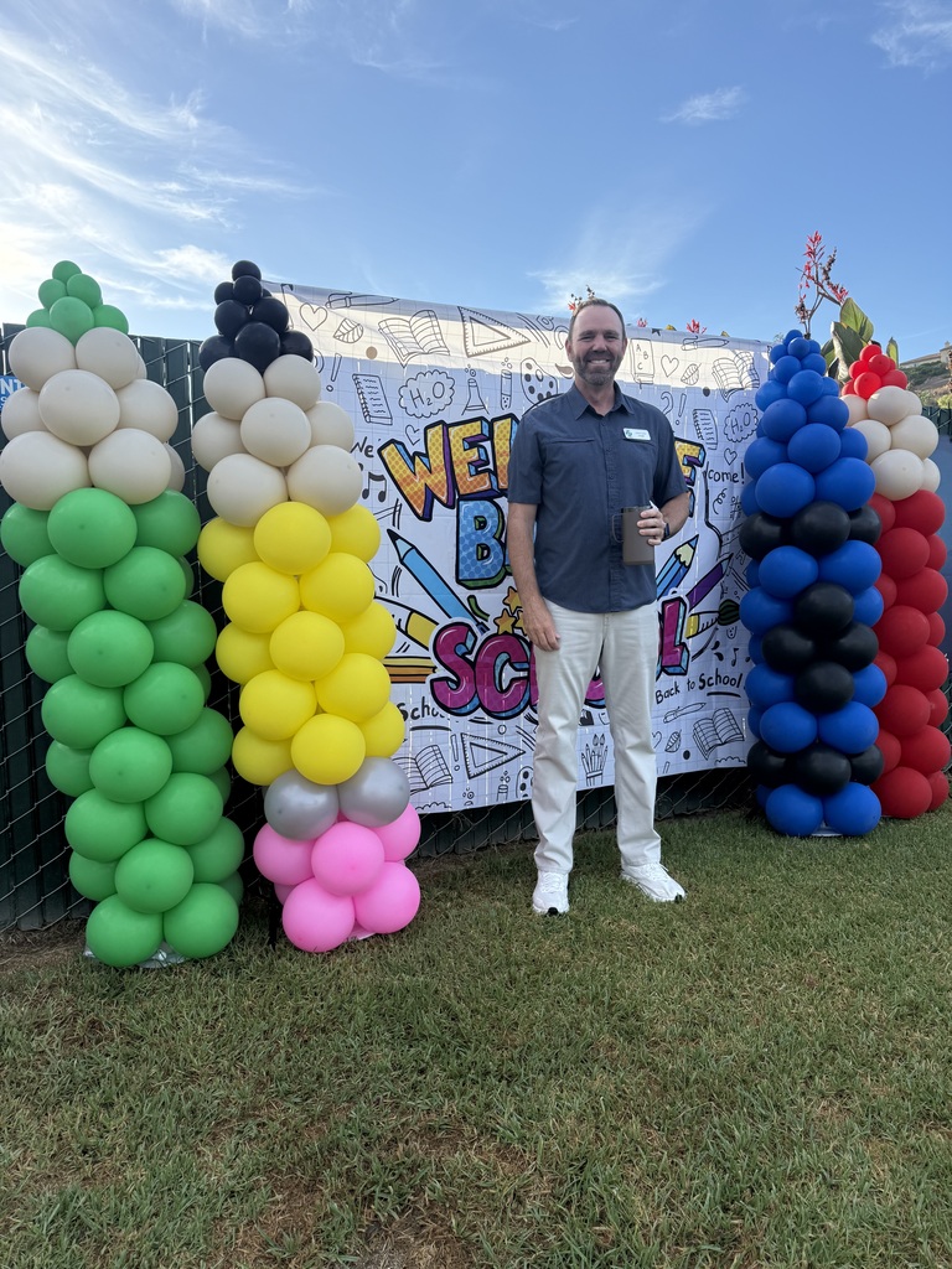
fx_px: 880
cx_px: 476
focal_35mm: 24
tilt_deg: -5.0
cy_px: 634
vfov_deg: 71.6
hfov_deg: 56.8
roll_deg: +1.8
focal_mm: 6.76
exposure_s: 1/2907
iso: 100
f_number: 1.78
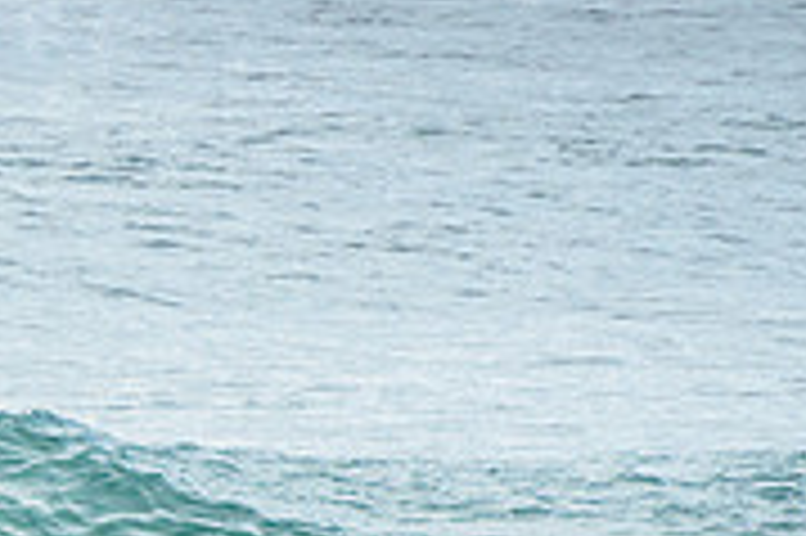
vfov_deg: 0.9
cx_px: -574
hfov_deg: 1.3
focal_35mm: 1590
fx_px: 35565
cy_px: 587
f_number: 11
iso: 800
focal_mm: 400
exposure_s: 1/1600
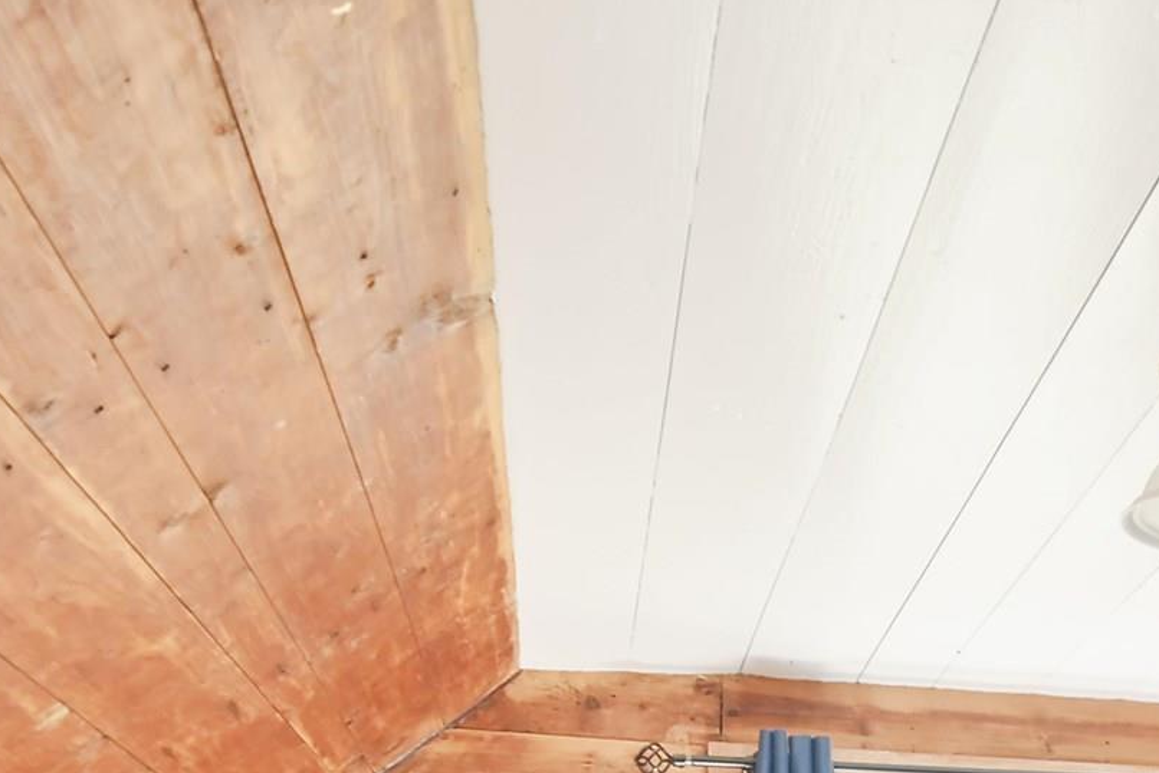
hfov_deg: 30.2
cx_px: 1202
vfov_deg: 18.1
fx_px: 1964
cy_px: 1352
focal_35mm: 61
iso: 3200
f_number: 8
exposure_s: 1/15
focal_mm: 16
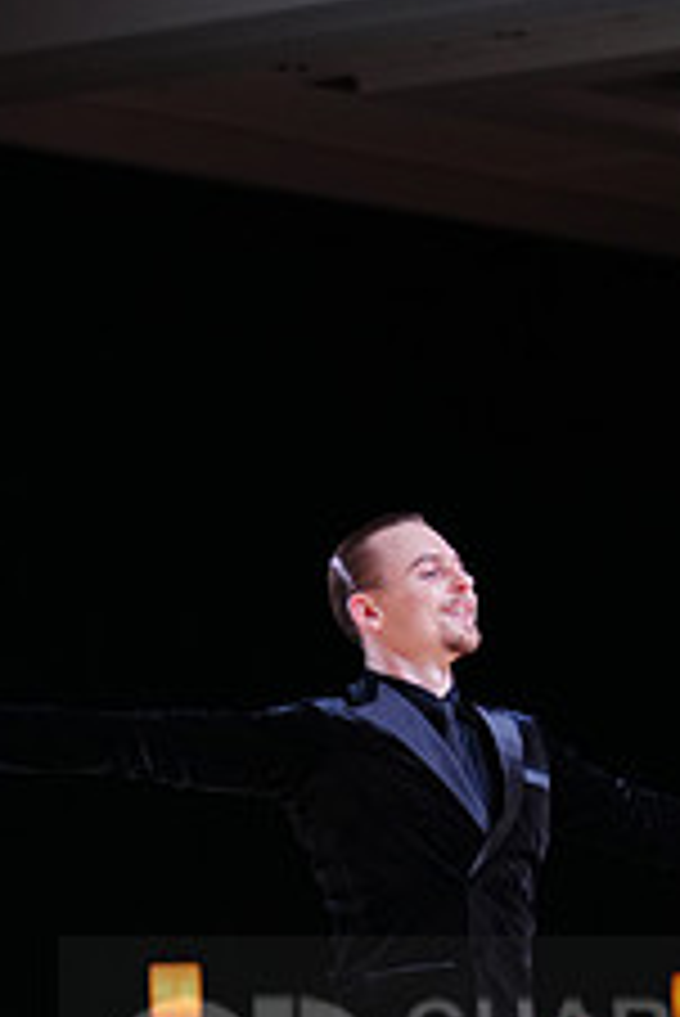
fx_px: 5233
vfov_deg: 11.0
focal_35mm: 185
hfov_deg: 7.4
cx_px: 682
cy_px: 1089
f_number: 2.8
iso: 1000
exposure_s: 1/500
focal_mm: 72
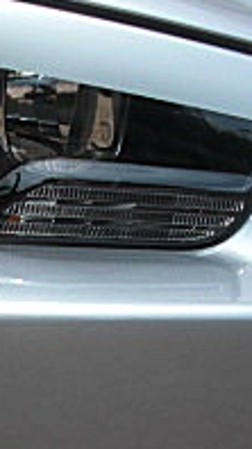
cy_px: 388
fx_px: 1513
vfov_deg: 16.7
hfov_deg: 9.1
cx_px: -195
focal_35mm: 127
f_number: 2.8
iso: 50
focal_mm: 6.3
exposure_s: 1/640
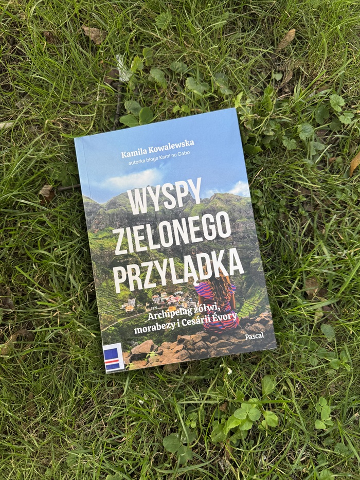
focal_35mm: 24
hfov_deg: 56.8
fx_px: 333
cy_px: 240
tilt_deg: -84.5
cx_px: 180
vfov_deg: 71.6
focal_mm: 6.76
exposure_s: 1/308
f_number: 1.78
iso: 80
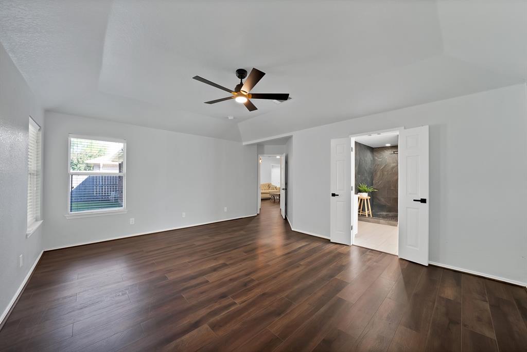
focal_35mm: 12
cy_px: 176
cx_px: 264
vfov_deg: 90.1
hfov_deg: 112.6
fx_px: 176
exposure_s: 1/3
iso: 640
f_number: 9
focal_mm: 12
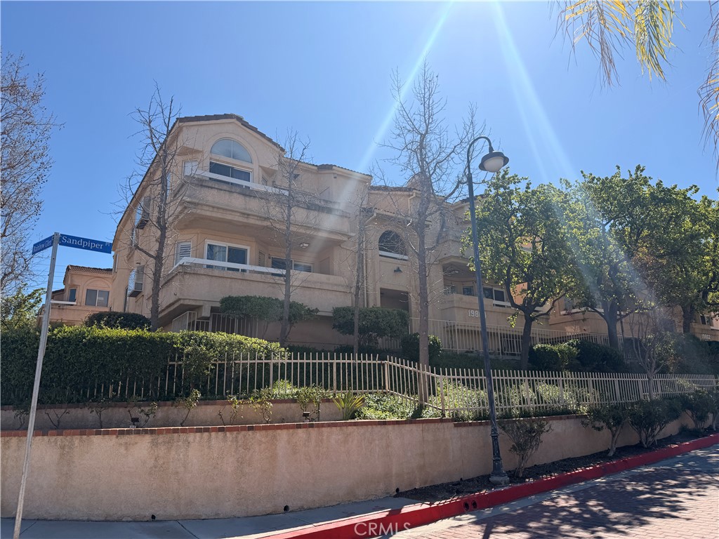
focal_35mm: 24
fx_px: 498
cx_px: 360
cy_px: 270
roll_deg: +0.6
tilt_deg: +18.2
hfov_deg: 71.6
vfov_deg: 56.8
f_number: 1.78
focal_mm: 6.76
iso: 80
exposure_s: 1/4975
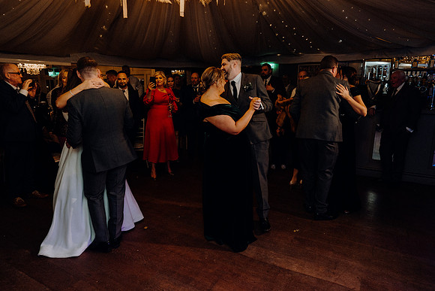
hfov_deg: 73.7
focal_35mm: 24
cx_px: 218
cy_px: 146
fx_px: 290
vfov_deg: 53.2
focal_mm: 24
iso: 2500
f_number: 3.5
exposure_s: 1/160
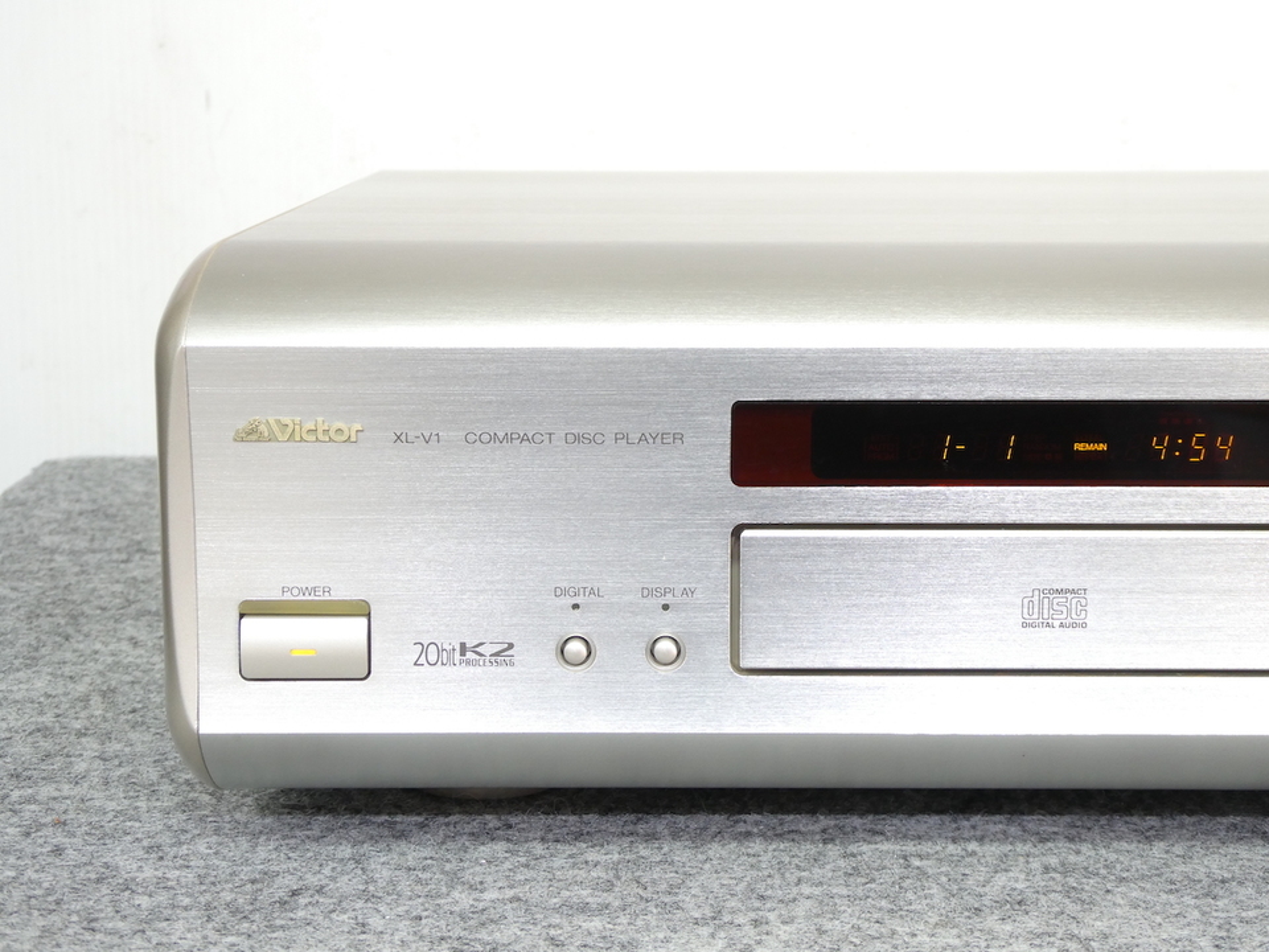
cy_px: 476
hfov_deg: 33.8
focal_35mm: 57
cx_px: 634
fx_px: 2090
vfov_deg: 25.7
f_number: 4.2
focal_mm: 10.3
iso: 200
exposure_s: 1/4
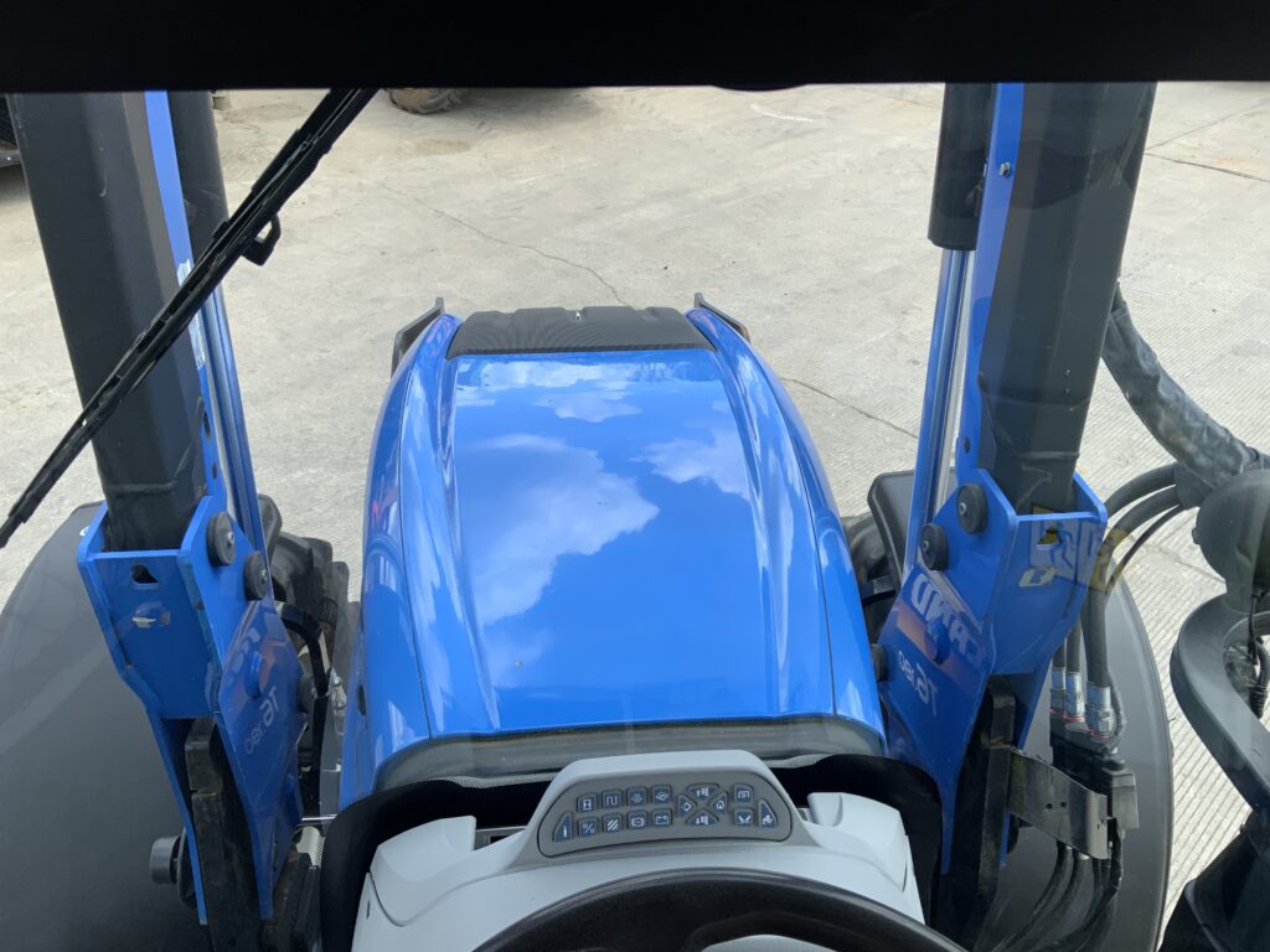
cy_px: 476
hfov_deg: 61.7
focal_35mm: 29
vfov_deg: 48.2
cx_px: 635
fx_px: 1064
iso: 16
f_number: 1.8
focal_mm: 3
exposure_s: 1/457
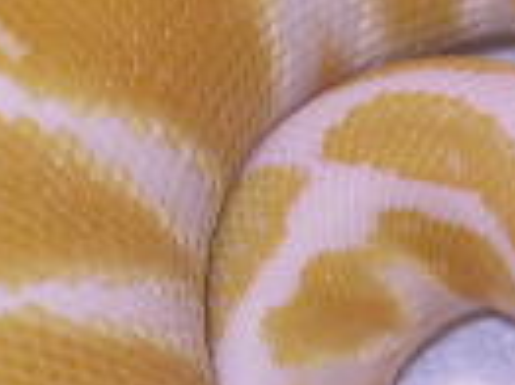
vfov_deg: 2.7
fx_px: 8220
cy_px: 589
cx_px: 763
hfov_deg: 3.6
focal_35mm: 553
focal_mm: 23.5
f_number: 4.2
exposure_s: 1/60.3
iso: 100
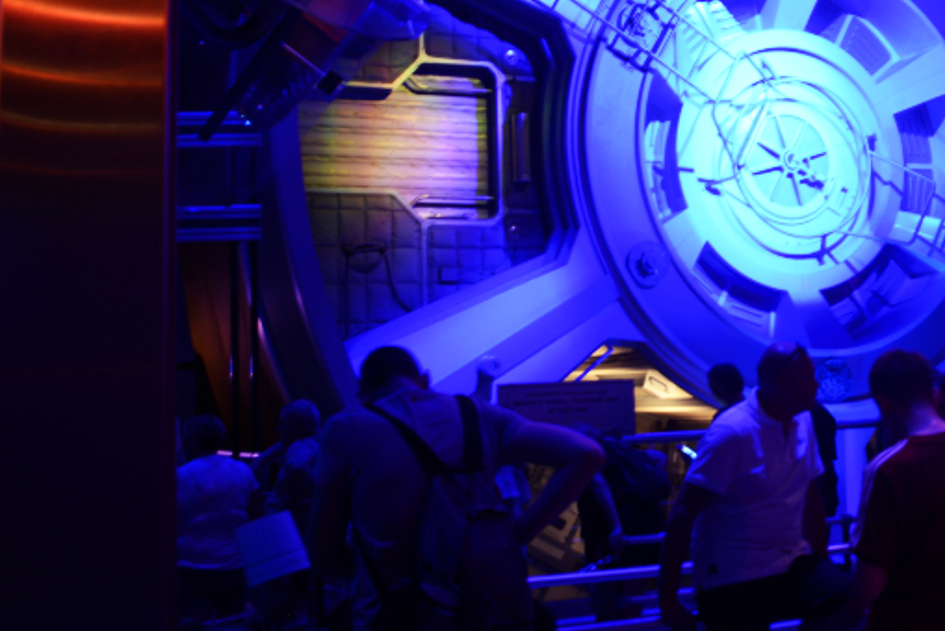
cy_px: 151
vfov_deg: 24.4
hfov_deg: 35.2
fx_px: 1445
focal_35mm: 55
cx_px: 744
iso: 320
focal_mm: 28
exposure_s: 1/5
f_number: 3.5
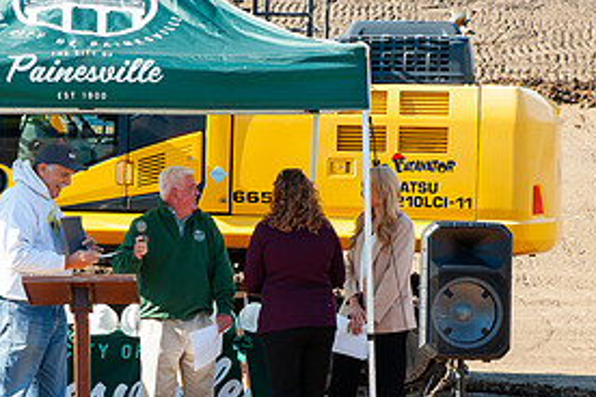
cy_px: 267
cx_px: 182
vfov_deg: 9.7
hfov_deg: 14.5
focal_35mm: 141
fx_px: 2334
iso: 400
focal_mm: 62
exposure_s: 1/200
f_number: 13
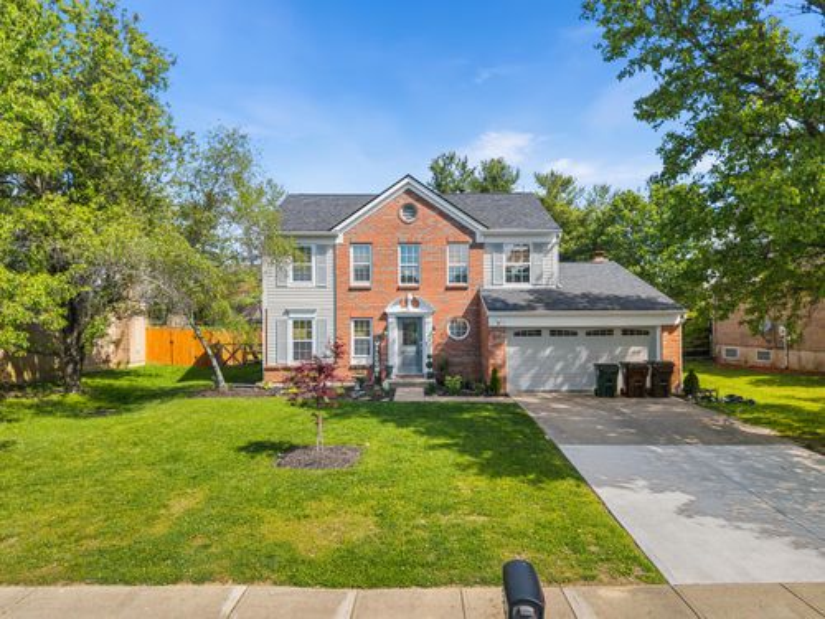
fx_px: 572
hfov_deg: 71.6
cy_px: 310
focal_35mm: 24
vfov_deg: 56.8
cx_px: 412
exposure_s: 1/3200
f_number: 1.8
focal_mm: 8.67
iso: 210
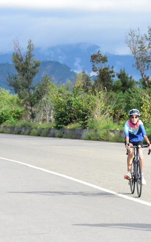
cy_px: 121
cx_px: 129
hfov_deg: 7.0
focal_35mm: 187
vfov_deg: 11.2
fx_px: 1232
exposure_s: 1/4000
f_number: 16
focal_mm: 122
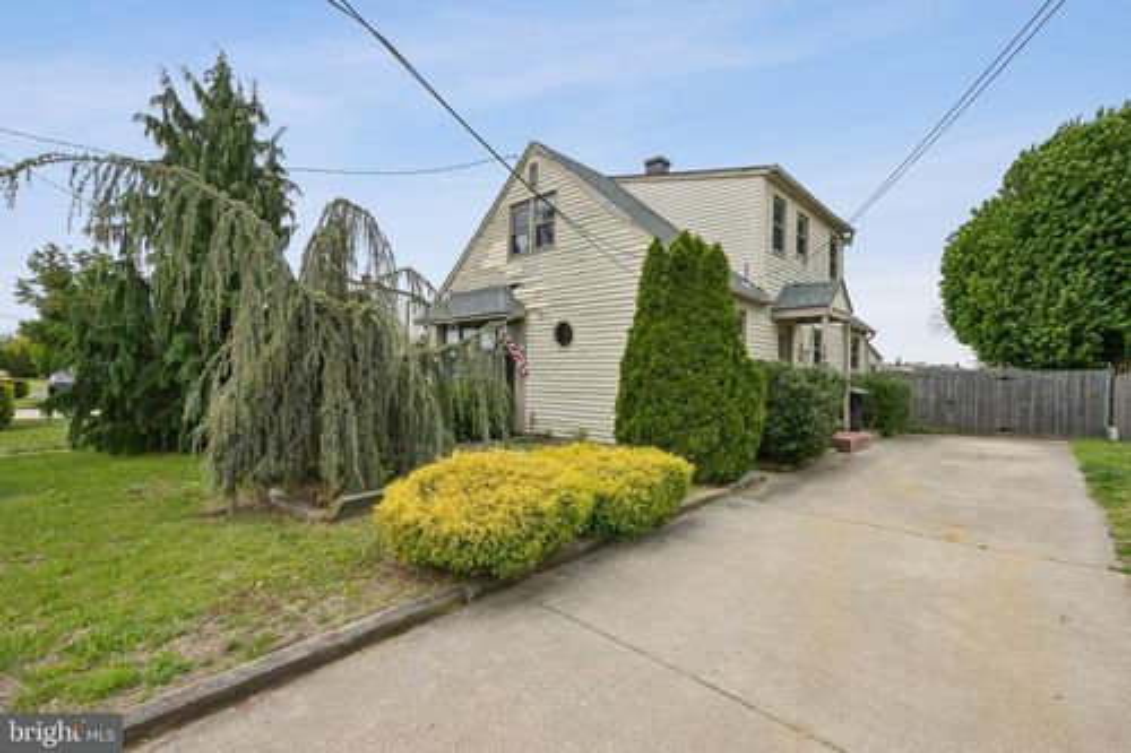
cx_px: 566
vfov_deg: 73.7
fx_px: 502
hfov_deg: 96.8
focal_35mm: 16
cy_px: 376
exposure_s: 1/320
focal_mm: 16
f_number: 11
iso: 400
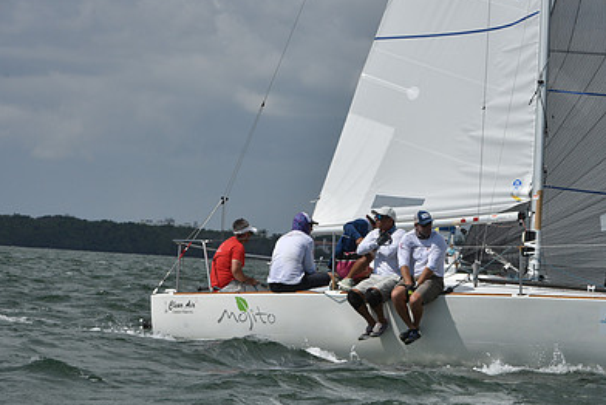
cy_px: 242
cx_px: 433
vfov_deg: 5.6
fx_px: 4110
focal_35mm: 244
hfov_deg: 8.4
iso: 250
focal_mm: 165
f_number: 11
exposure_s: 1/1250
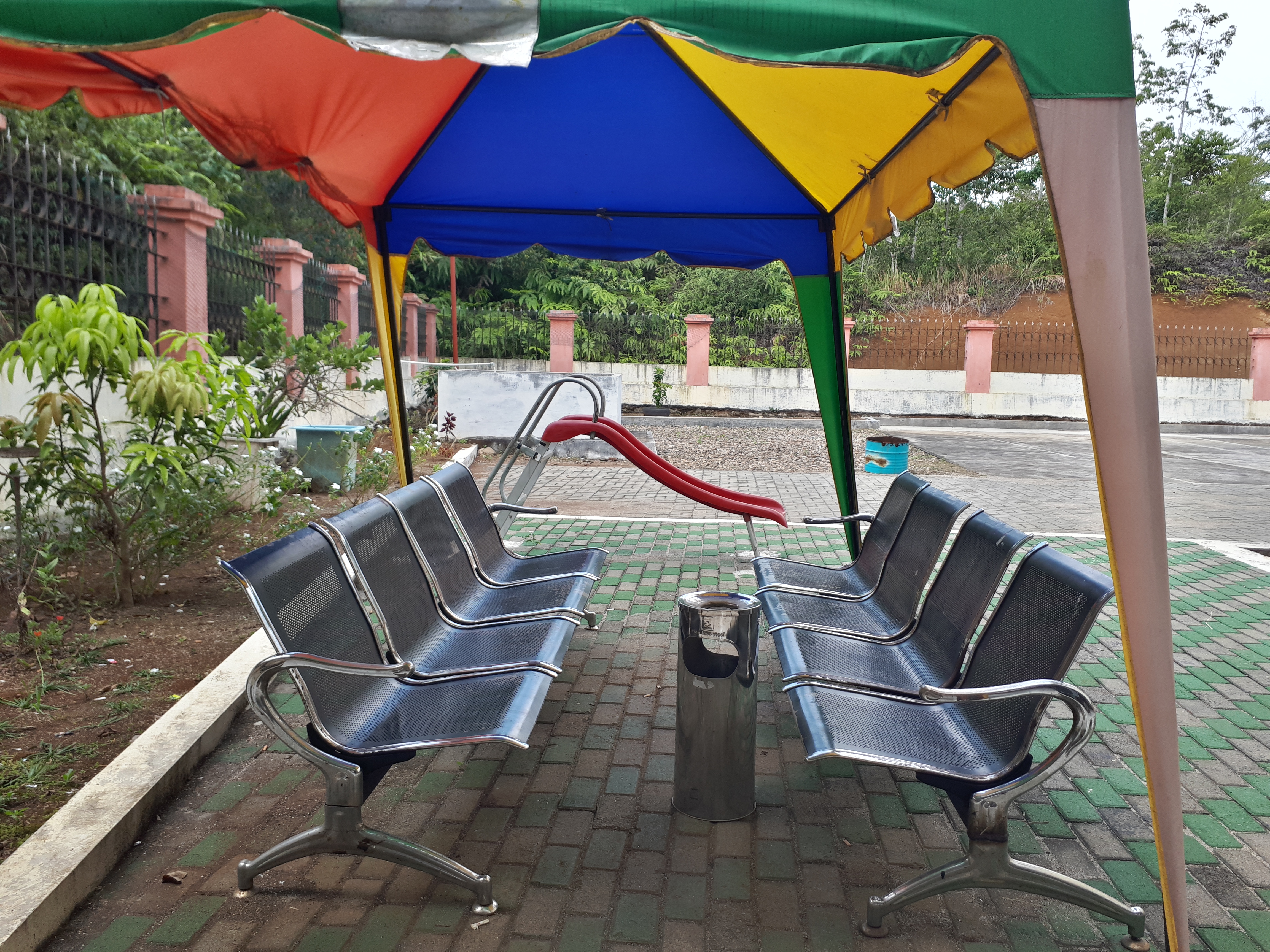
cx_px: 635
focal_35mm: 27
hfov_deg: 65.3
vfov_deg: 51.4
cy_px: 476
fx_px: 991
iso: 40
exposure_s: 1/85
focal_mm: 3.6
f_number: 1.9
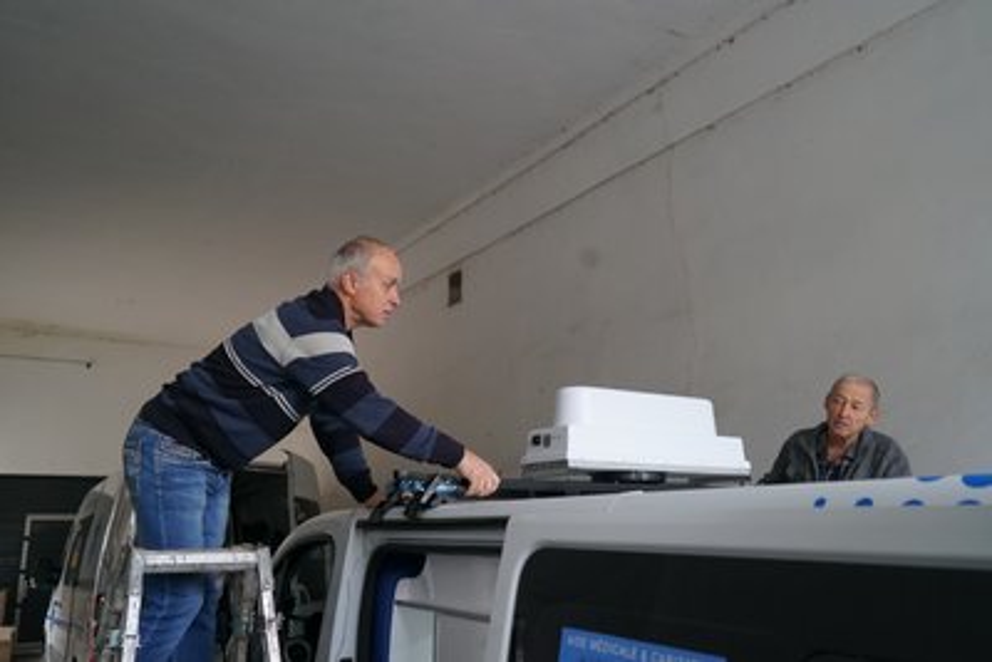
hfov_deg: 61.9
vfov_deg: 43.6
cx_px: 496
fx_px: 827
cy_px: 331
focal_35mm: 30
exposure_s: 1/160
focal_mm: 30
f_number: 4
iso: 2000
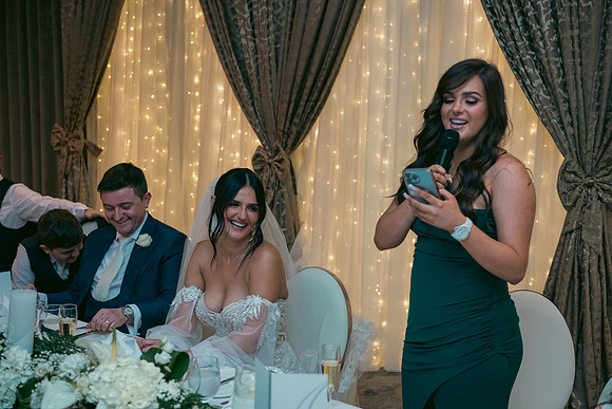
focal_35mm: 52
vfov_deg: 26.0
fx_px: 884
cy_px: 204
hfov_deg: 38.2
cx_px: 306
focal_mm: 52
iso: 800
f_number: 3.5
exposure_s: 1/160
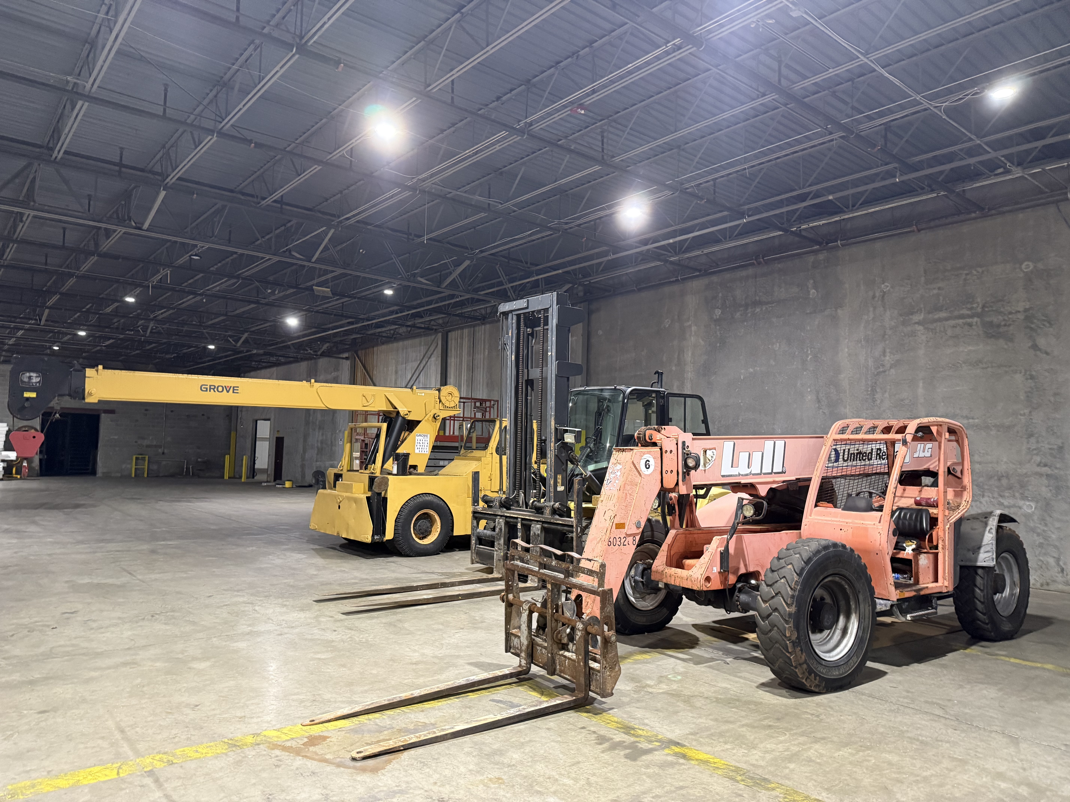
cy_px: 401
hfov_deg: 71.6
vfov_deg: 56.8
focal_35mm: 24
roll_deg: -0.7
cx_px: 535
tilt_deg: +2.2
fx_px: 742
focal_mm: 6.76
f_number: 1.78
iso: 500
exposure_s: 1/60
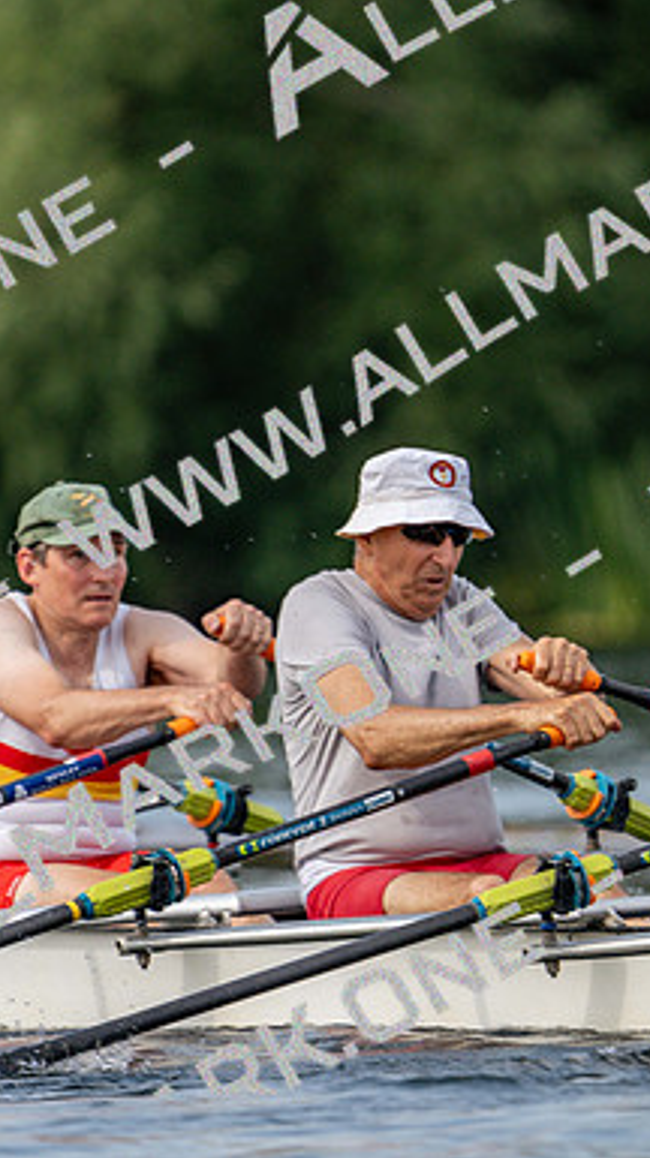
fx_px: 25943
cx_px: 430
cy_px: 579
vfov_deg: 2.6
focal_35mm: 845
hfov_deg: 1.4
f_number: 6.3
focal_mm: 535
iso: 500
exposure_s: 1/1600
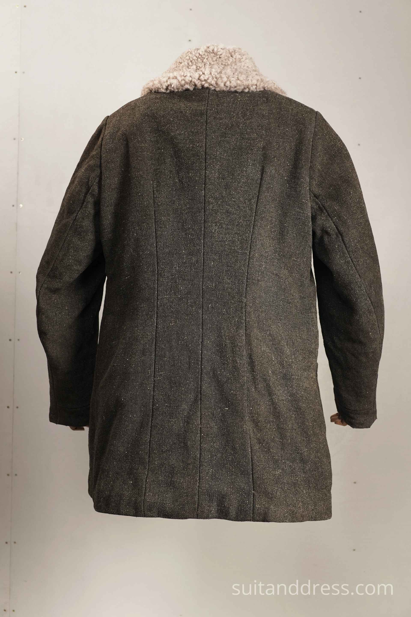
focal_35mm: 48
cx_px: 206
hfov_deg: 28.1
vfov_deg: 41.1
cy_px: 308
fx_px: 822
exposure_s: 1/60
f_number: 4.5
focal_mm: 32
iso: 400
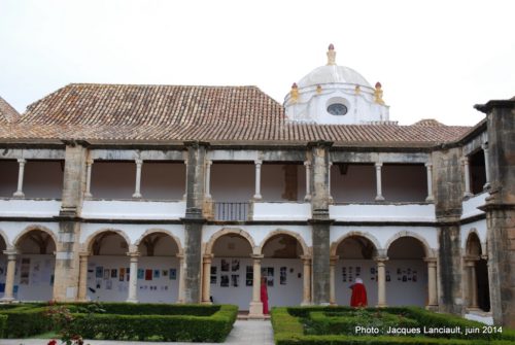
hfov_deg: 51.2
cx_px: 258
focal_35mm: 38
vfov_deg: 35.6
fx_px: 537
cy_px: 172
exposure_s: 1/200
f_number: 7.1
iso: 100
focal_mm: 25
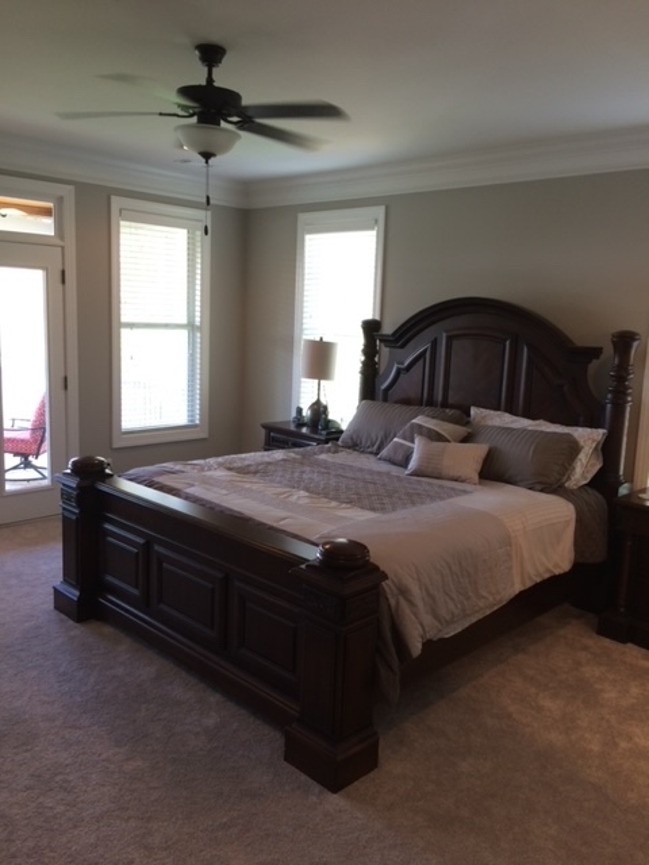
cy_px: 432
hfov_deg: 48.2
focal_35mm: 29
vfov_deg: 61.7
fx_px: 725
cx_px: 324
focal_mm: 4.15
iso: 64
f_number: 2.2
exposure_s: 1/30
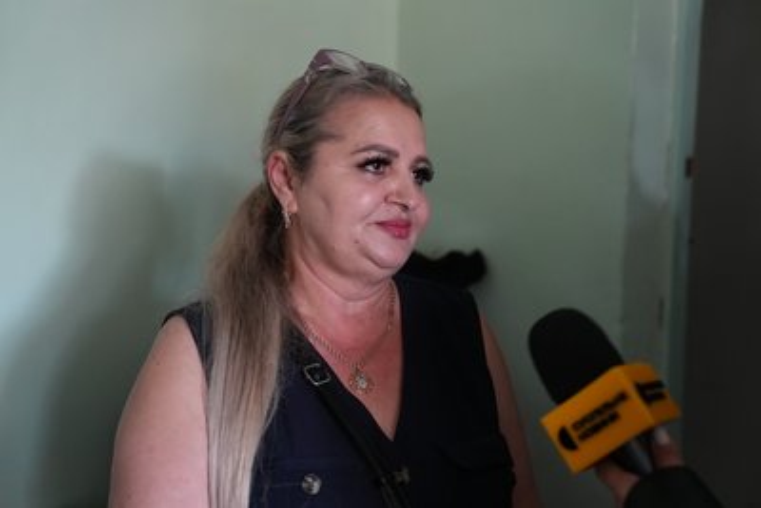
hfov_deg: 38.2
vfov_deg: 26.0
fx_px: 1100
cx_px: 380
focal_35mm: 52
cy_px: 254
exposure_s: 1/160
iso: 6400
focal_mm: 52
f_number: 3.5
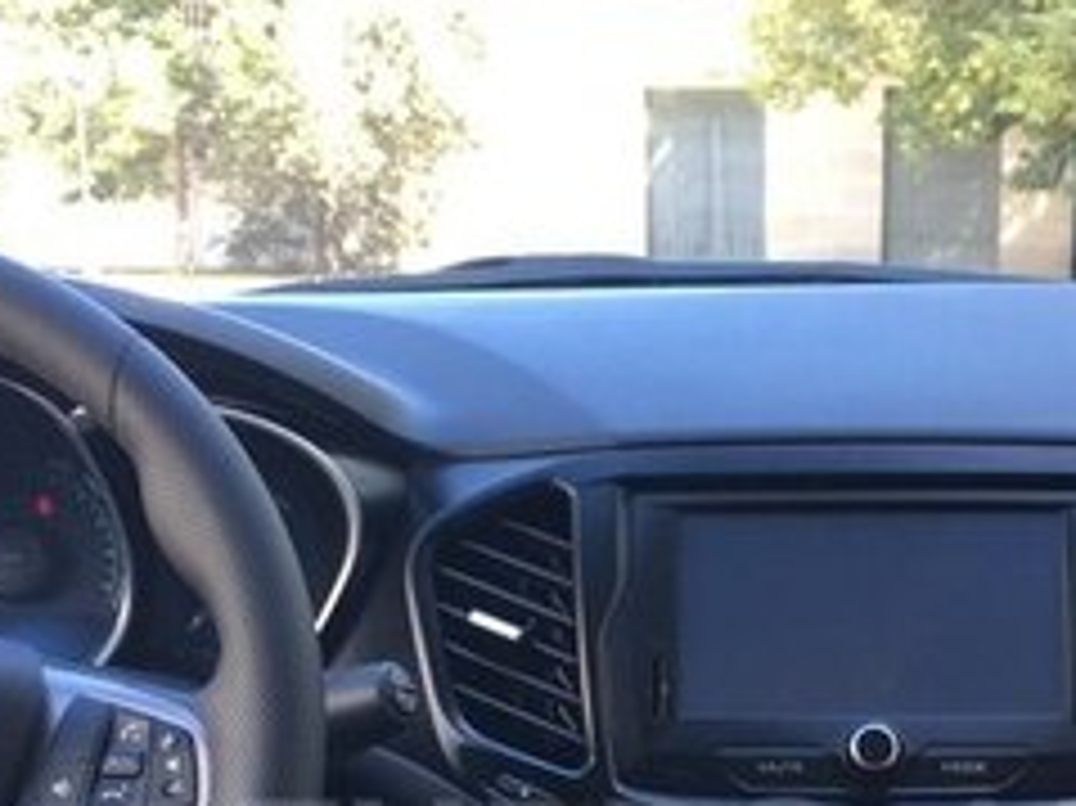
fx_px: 2485
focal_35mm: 80
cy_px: 867
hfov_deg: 24.3
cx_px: 698
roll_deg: +1.1
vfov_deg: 17.8
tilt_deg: -14.1
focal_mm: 4.15
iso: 32
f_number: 2.2
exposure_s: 1/50
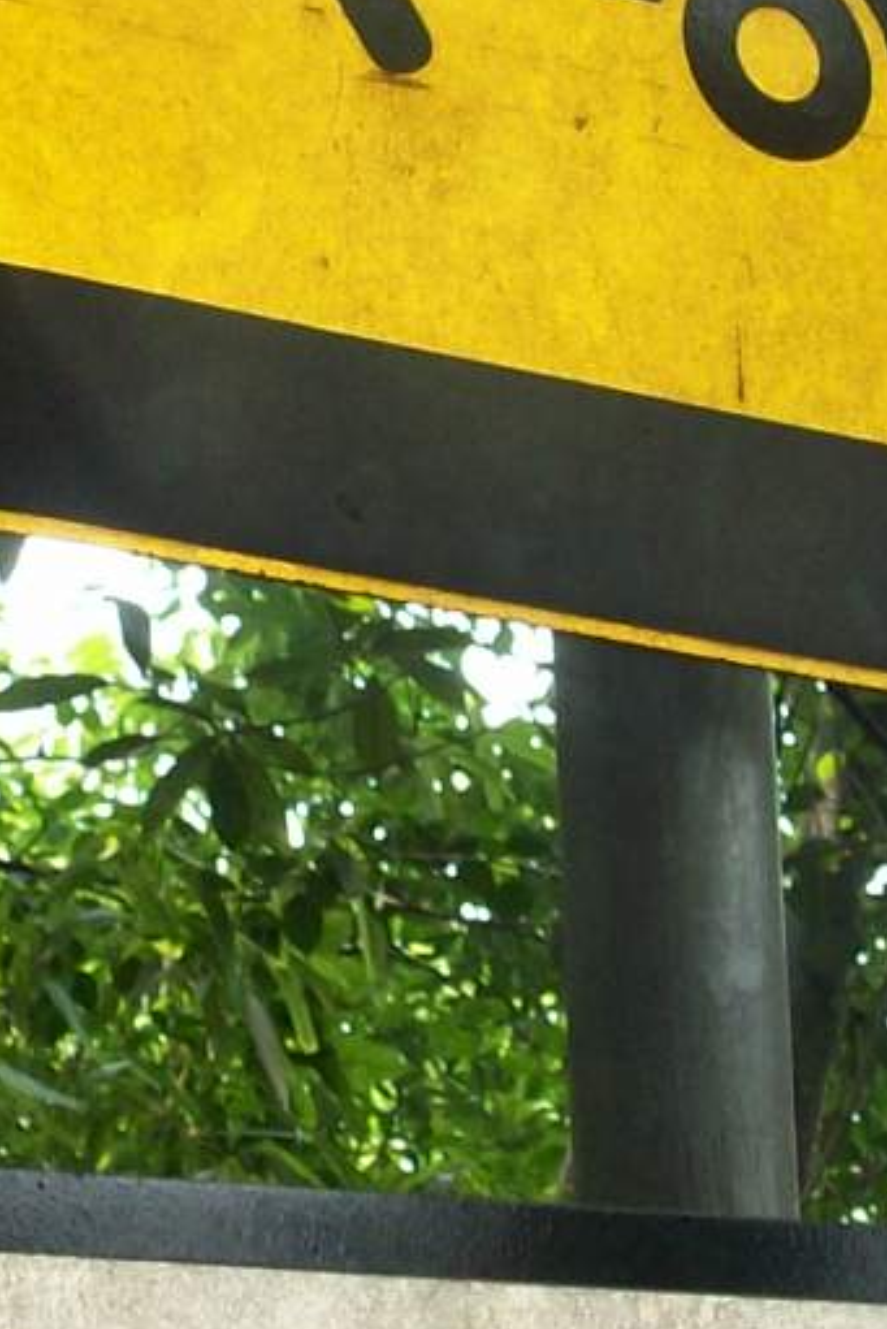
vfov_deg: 11.7
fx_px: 6463
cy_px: 237
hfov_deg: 7.8
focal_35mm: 175
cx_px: 284
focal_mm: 7.1
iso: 64
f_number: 3.2
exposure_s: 1/65.1
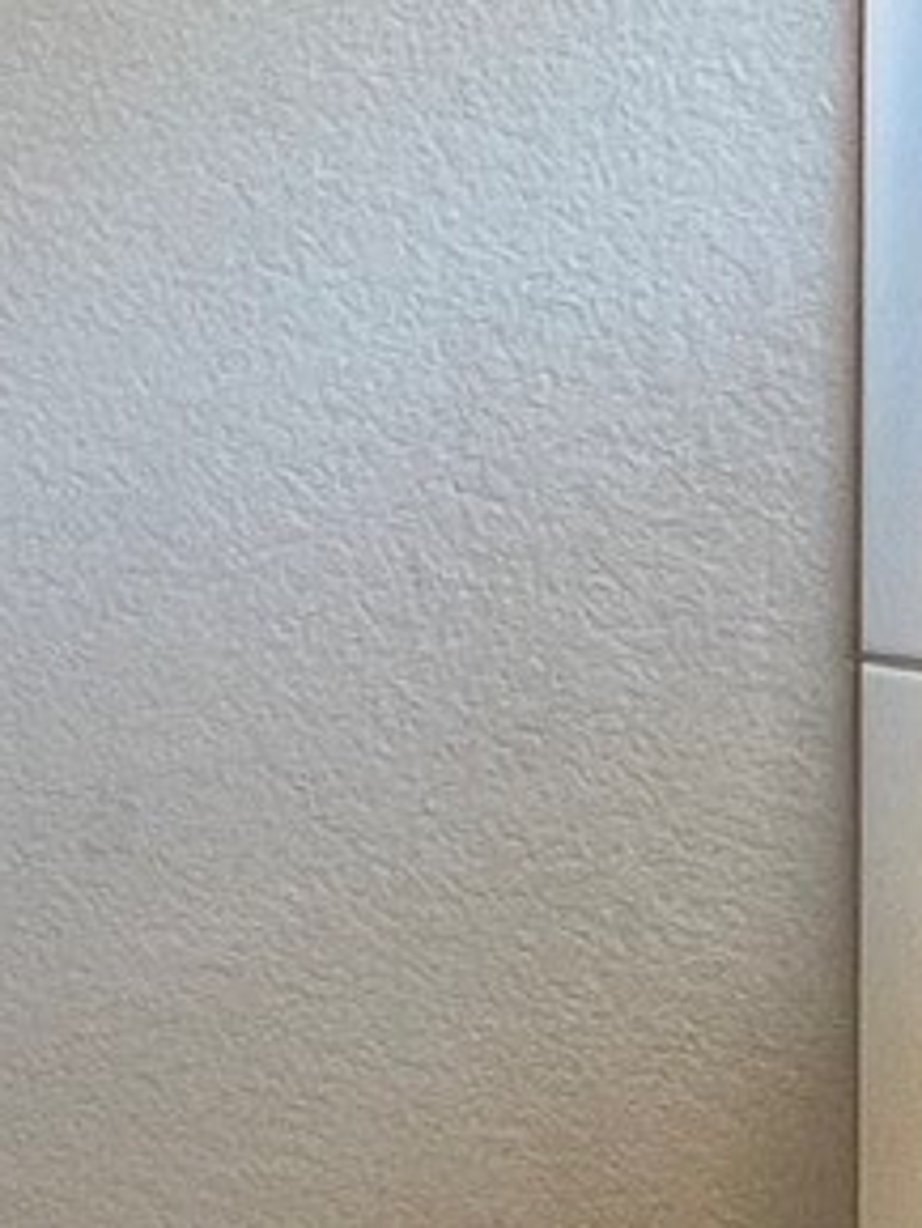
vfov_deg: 21.2
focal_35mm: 92
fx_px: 3265
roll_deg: +0.2
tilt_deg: -15.6
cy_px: 807
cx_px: 459
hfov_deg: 16.1
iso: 125
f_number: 1.8
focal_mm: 1.57
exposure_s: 1/120
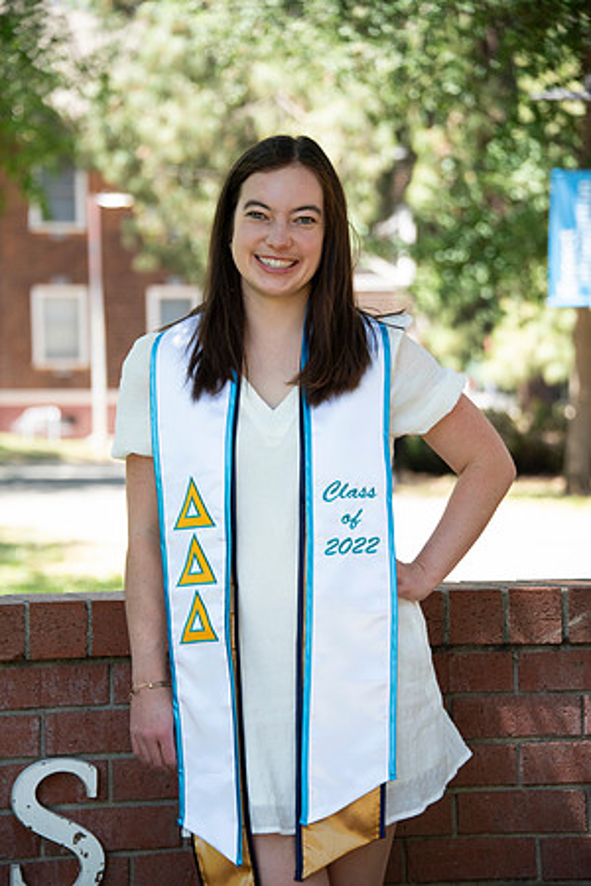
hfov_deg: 11.0
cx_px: 296
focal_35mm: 125
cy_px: 443
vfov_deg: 16.4
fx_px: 3078
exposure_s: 1/320
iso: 640
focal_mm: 125
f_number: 5.6
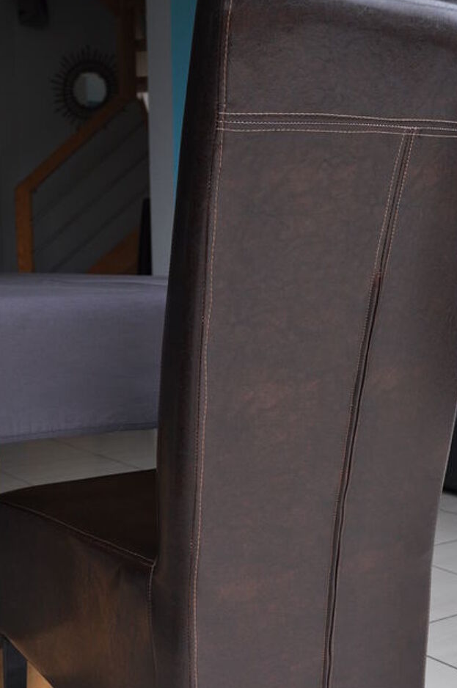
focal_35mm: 53
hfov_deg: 25.4
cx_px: 255
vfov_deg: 37.1
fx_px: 1012
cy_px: 462
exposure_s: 1/125
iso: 280
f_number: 5.6
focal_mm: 22
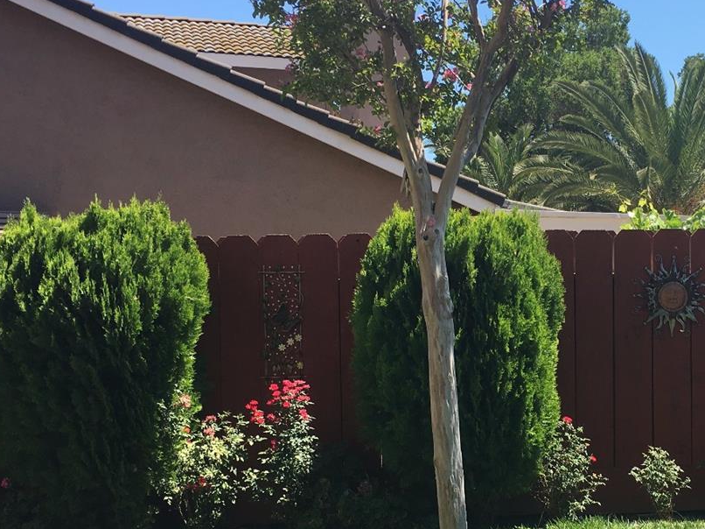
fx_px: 1099
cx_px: 521
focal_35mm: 54
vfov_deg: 27.0
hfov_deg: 34.9
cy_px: 321
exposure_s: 1/785
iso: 25
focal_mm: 4.15
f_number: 2.2
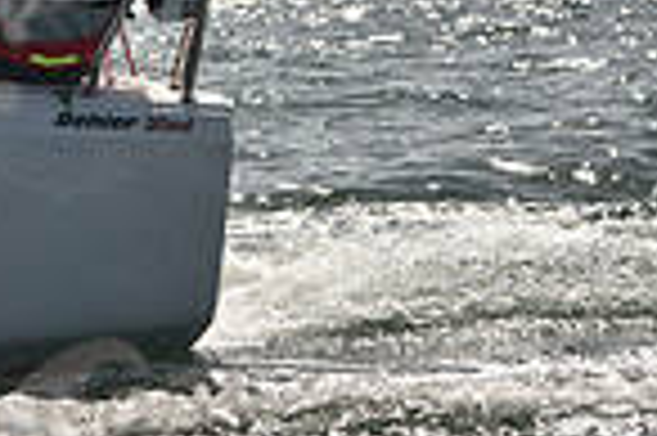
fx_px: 5086
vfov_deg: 4.9
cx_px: -486
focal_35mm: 279
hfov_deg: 7.2
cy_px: -196
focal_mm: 70
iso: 250
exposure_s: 1/640
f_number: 6.3
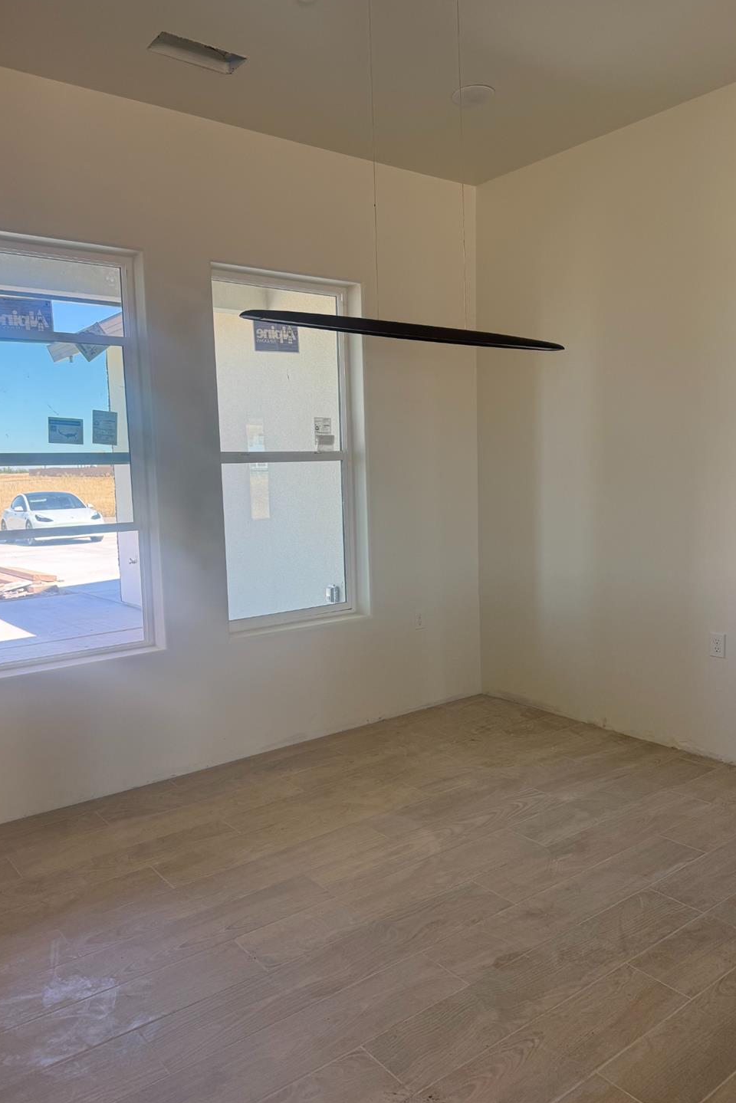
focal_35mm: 26
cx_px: 350
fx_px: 797
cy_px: 556
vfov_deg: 69.4
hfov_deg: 49.6
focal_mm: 6.76
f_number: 1.78
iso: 100
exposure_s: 1/393
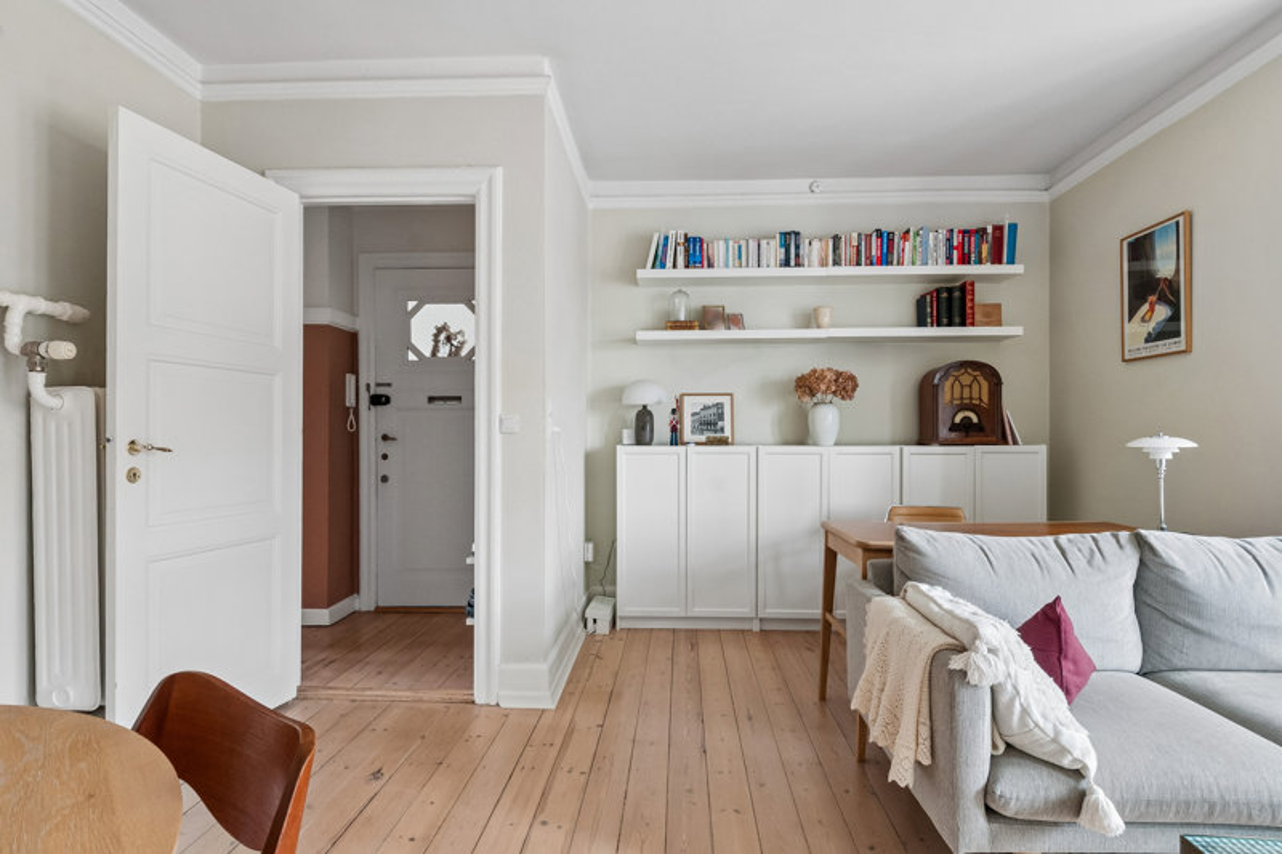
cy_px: 427
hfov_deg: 90.0
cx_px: 641
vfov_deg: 67.4
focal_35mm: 18
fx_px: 641
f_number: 10
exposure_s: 1/2.5
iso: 400
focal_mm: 12
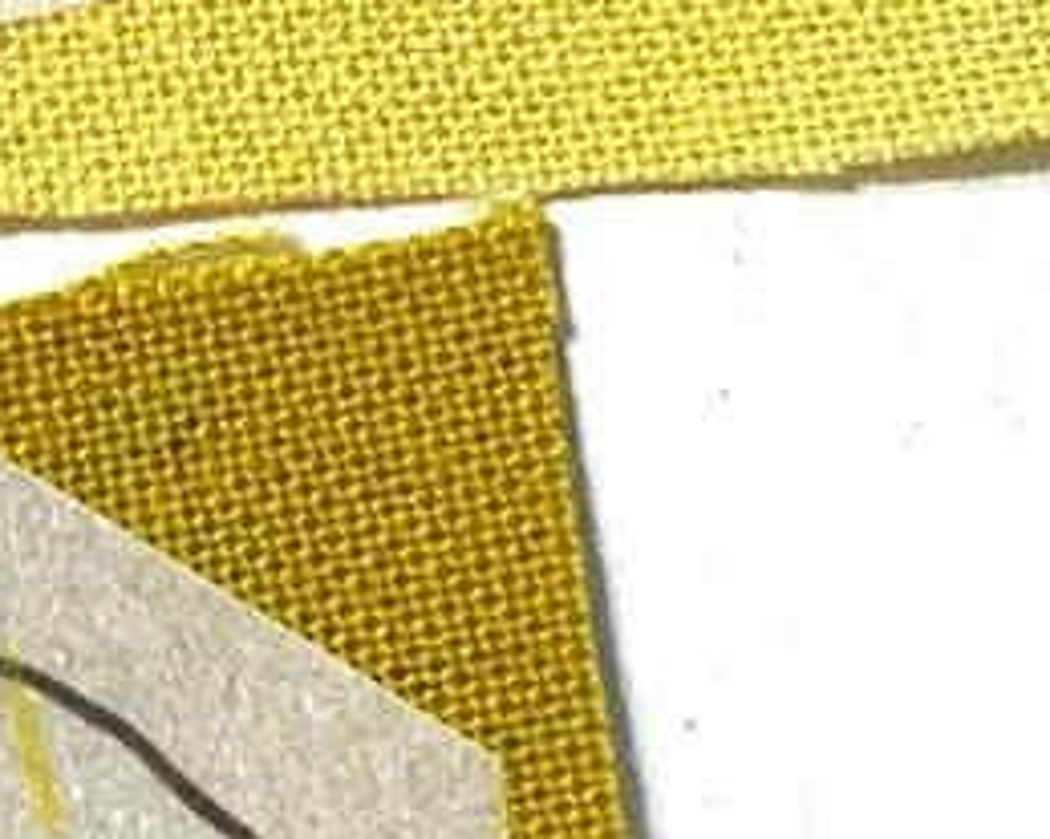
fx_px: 4566
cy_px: -509
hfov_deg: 13.0
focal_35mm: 147
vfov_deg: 10.1
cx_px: 142
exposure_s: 1/50
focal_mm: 4.2
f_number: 1.8
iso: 80
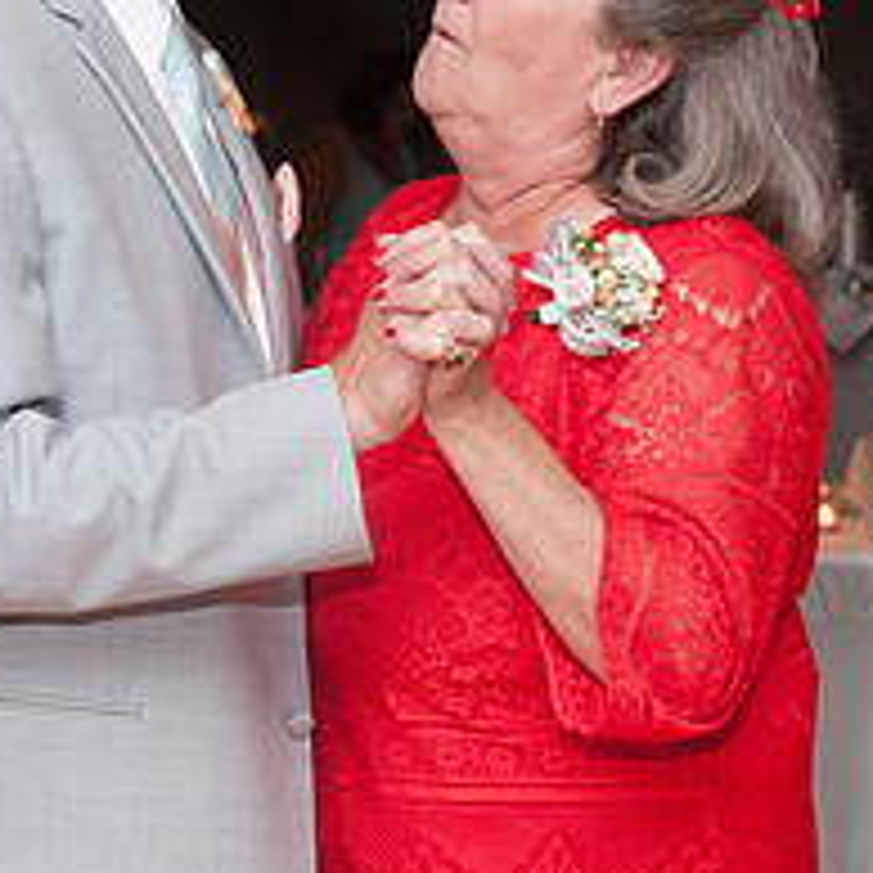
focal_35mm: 148
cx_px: 317
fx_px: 4223
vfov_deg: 11.8
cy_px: 364
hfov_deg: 11.8
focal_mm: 50
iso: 800
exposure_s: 1/60
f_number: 5.6
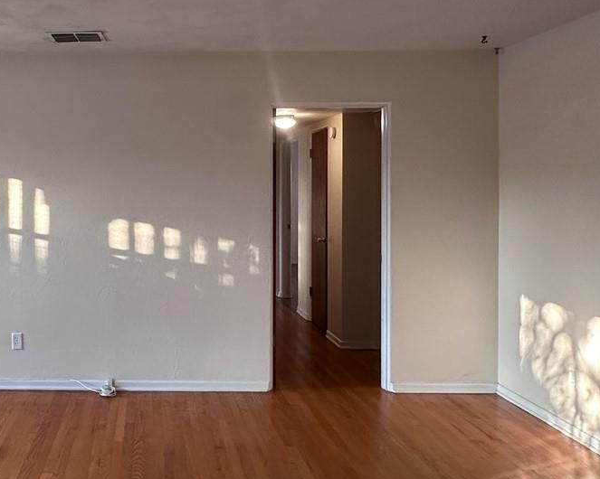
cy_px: 193
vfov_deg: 44.3
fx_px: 586
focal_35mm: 33
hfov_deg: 51.3
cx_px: 131
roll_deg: -0.3
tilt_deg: -0.6
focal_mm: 2.22
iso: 200
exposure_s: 1/99
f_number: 2.2
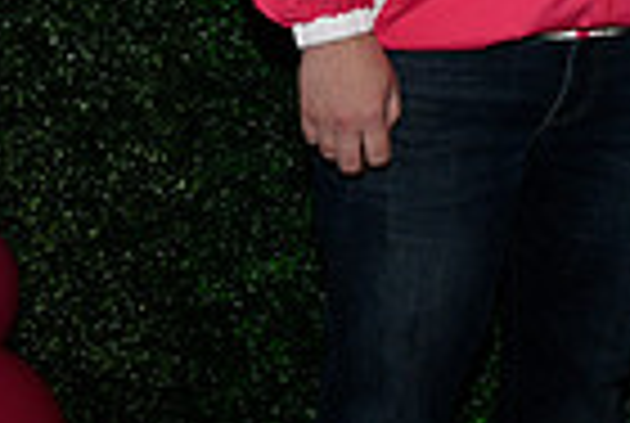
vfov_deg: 10.1
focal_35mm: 128
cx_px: 675
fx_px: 2245
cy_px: -367
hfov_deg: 15.6
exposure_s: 1/60
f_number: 6.3
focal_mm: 31
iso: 500
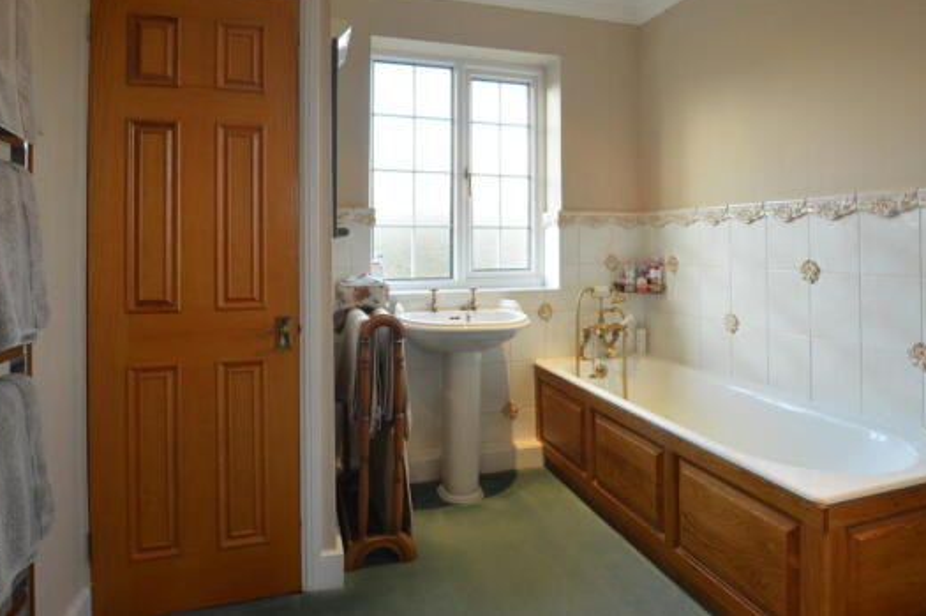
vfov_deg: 59.5
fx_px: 530
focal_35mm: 21
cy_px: 233
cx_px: 467
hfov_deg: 82.3
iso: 200
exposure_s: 1/8
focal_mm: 11
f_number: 7.1
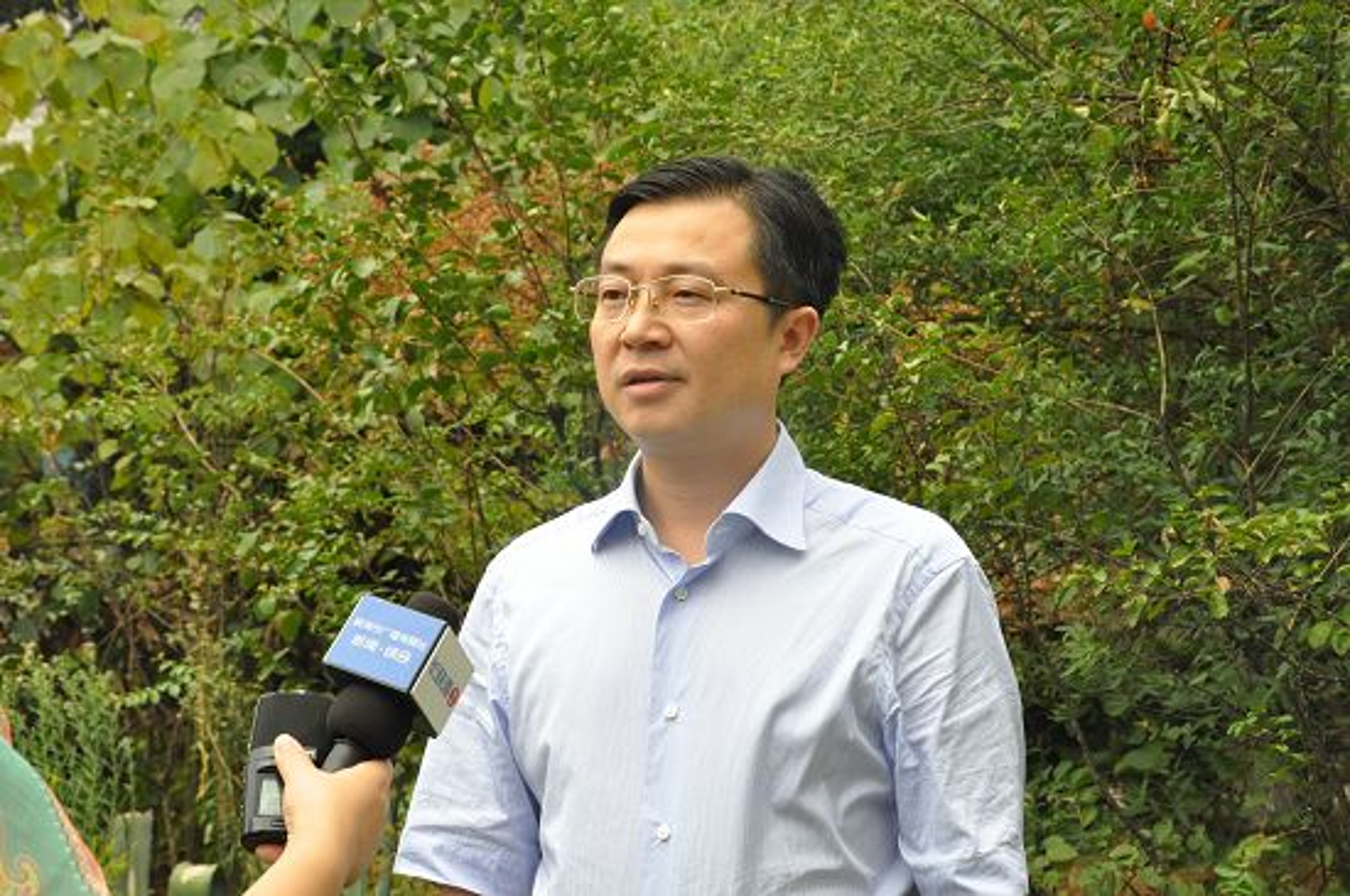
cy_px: 448
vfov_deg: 17.4
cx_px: 675
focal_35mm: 78
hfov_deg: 26.0
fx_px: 2921
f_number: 13
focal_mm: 52
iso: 1250
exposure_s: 1/640
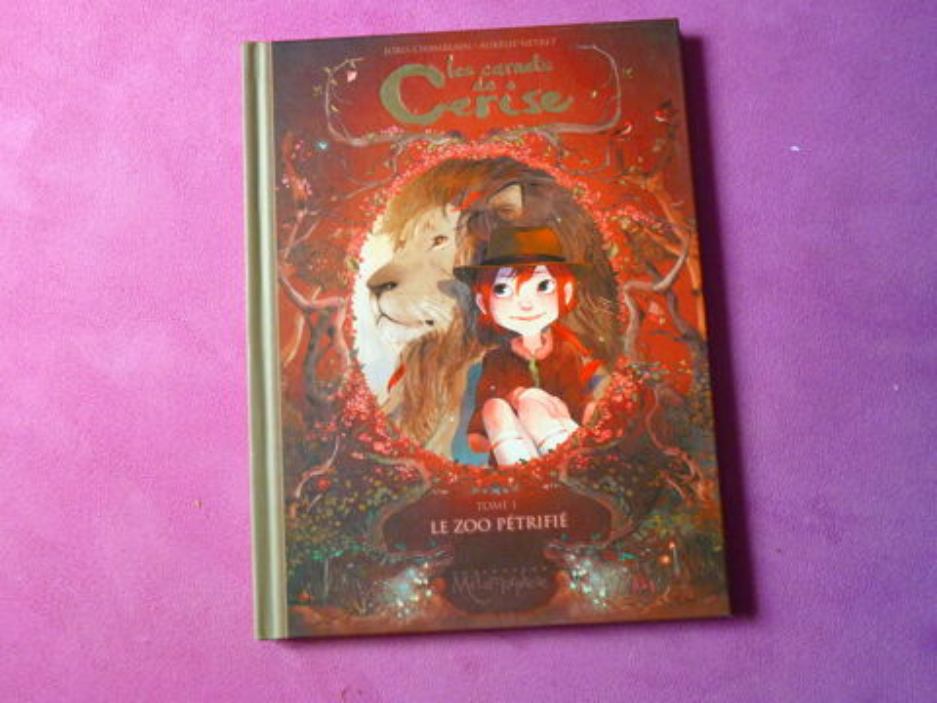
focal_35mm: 37
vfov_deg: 38.7
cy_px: 352
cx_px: 468
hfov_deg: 50.1
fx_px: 1002
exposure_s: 1/15
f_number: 3
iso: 400
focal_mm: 6.6
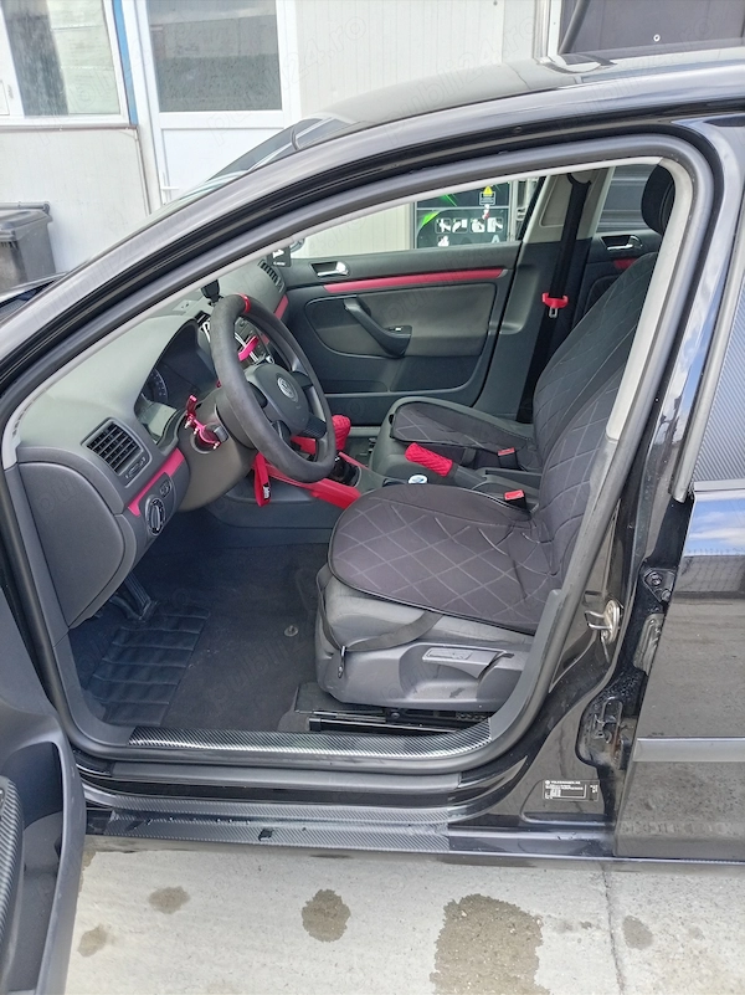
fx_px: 718
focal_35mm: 25
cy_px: 498
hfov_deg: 54.8
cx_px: 372
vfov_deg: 69.4
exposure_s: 1/107
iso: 102
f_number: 1.8
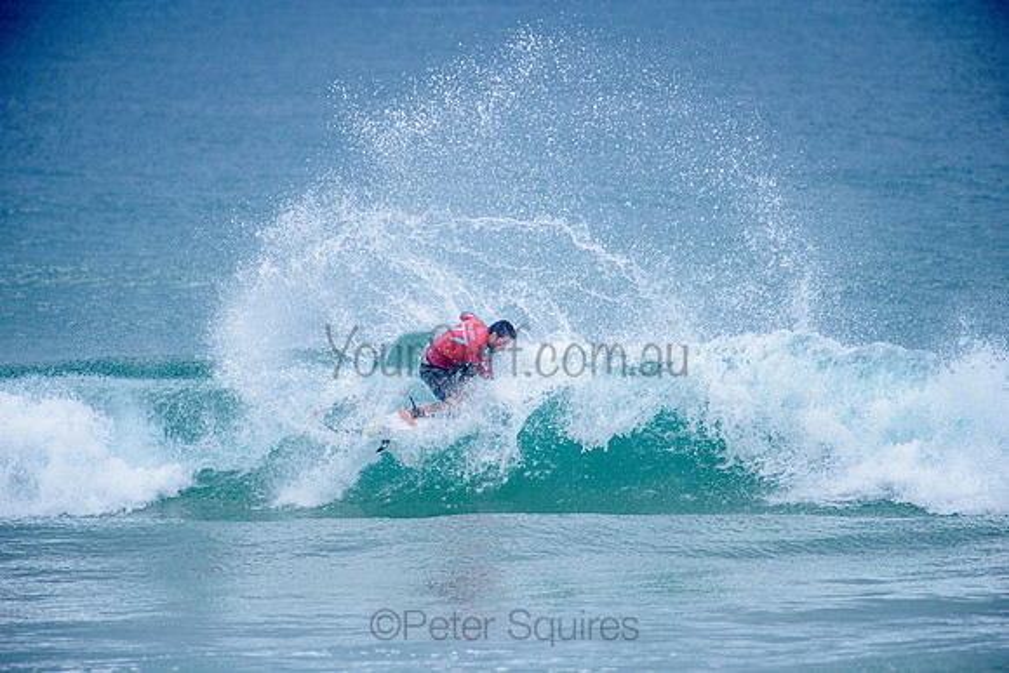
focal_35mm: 500
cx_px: 504
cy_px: 336
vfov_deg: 2.8
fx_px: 14017
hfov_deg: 4.1
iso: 450
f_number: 5.6
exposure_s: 1/2000
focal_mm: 500
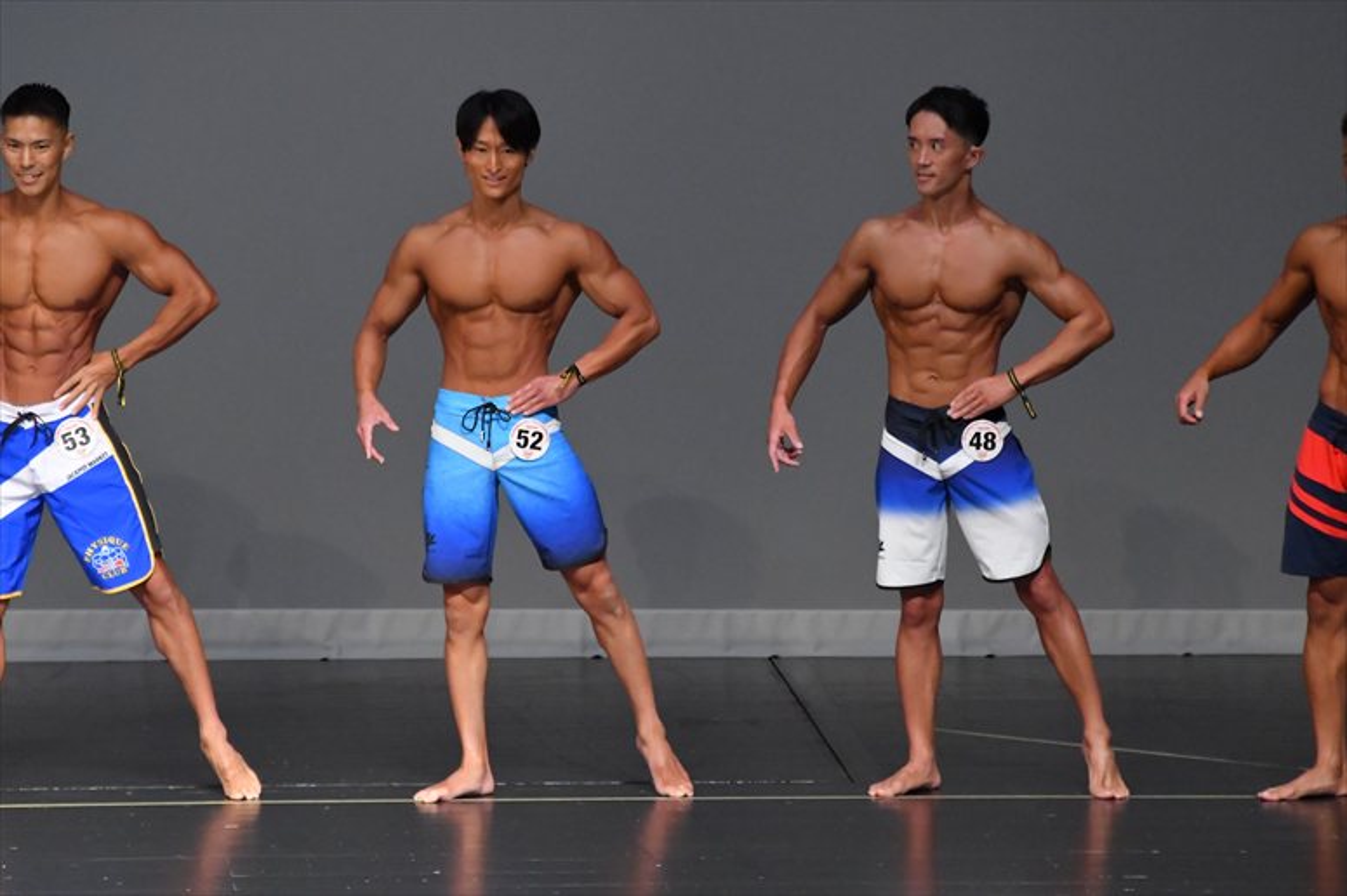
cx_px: 674
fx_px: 12903
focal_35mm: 345
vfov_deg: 4.0
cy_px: 448
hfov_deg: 6.0
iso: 7200
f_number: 5.6
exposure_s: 1/400
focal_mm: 230
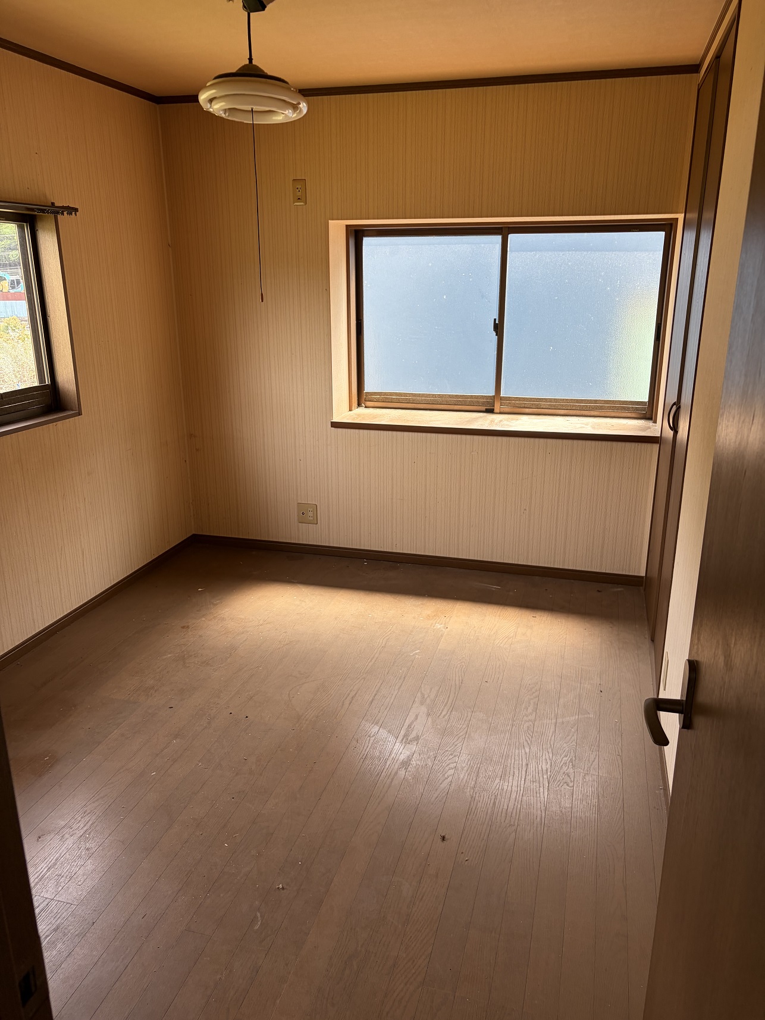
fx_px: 766
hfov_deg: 53.1
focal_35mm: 26
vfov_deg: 67.3
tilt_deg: -17.0
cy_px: 510
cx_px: 382
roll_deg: +0.3
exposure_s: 1/176
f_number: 1.6
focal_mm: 5.96
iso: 50
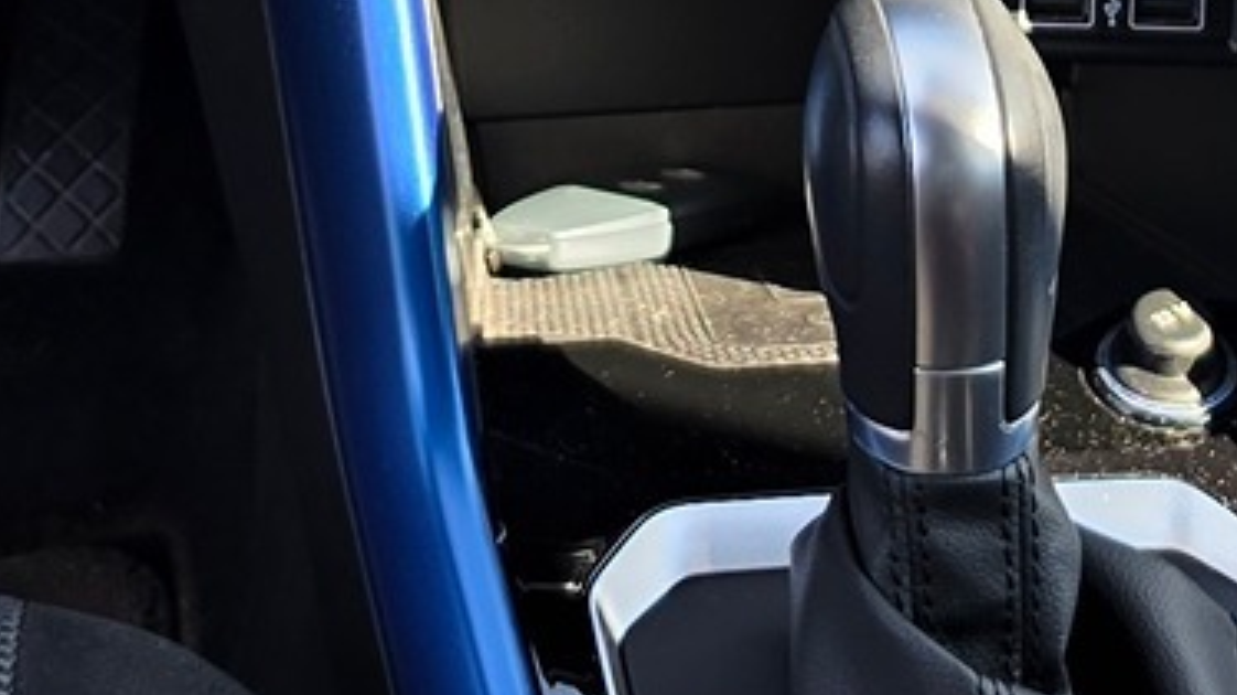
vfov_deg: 8.5
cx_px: 635
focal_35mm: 135
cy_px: -738
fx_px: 4426
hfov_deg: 15.9
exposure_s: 1/201
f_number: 1.4
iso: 10
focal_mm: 6.5
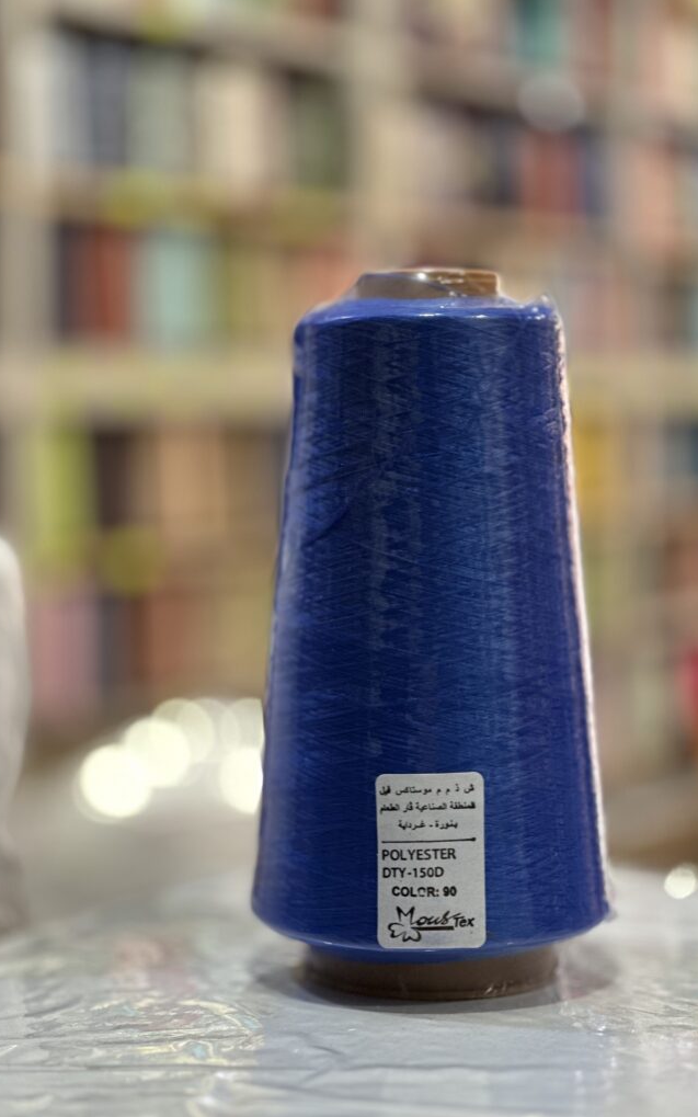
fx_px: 2495
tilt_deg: -2.5
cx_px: 393
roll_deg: -1.0
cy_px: 558
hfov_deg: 15.9
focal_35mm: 82
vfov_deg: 25.2
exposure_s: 1/33
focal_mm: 9
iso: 160
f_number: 2.8
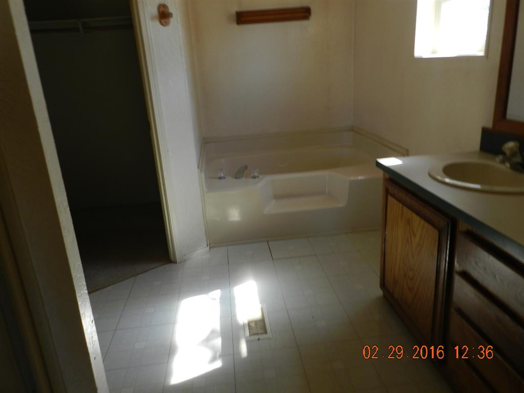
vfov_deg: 54.9
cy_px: 196
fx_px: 378
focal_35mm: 25
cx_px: 262
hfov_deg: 69.4
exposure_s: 1/50
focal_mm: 4.5
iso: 160
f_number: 3.5
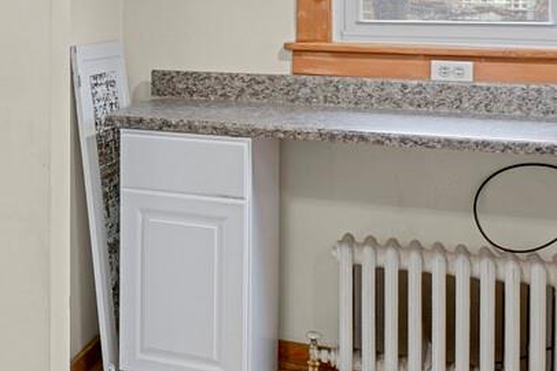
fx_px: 1036
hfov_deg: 24.6
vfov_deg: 19.5
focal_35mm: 67
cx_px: -234
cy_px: -27
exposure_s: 5
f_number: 8
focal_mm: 17
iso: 250
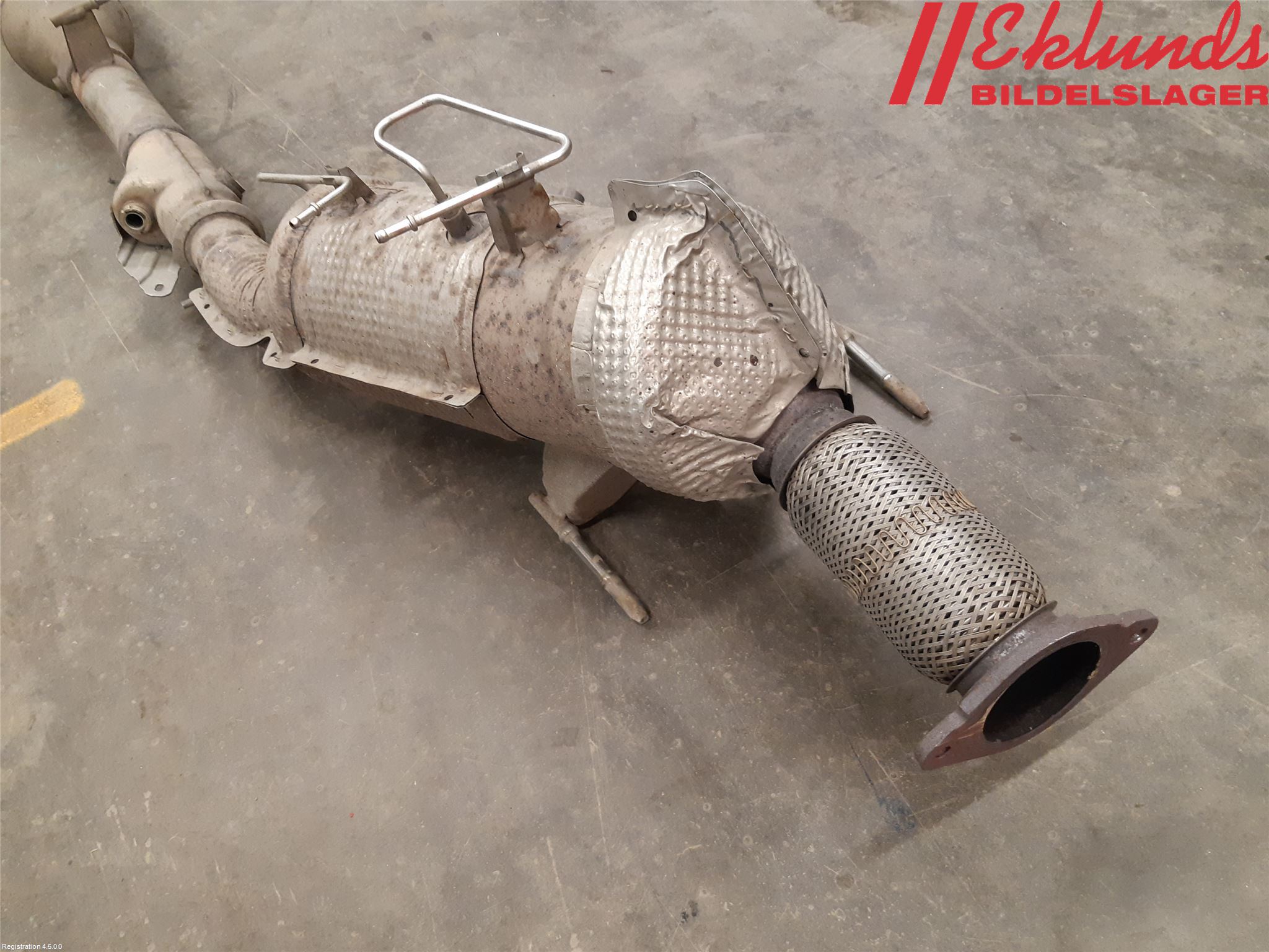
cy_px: 476
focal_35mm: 26
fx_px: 953
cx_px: 634
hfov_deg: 67.3
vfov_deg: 53.1
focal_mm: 3.93
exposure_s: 1/50
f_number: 1.7
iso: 250
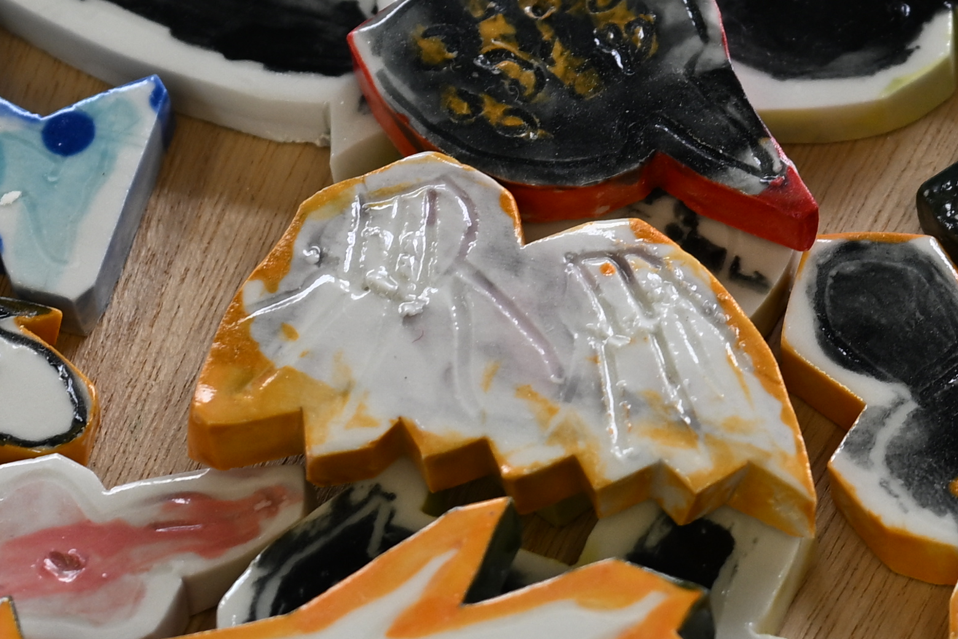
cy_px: 331
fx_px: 6759
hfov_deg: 8.1
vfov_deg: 5.4
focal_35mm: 254
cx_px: 812
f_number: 4
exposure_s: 1/50
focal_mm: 48
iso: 160
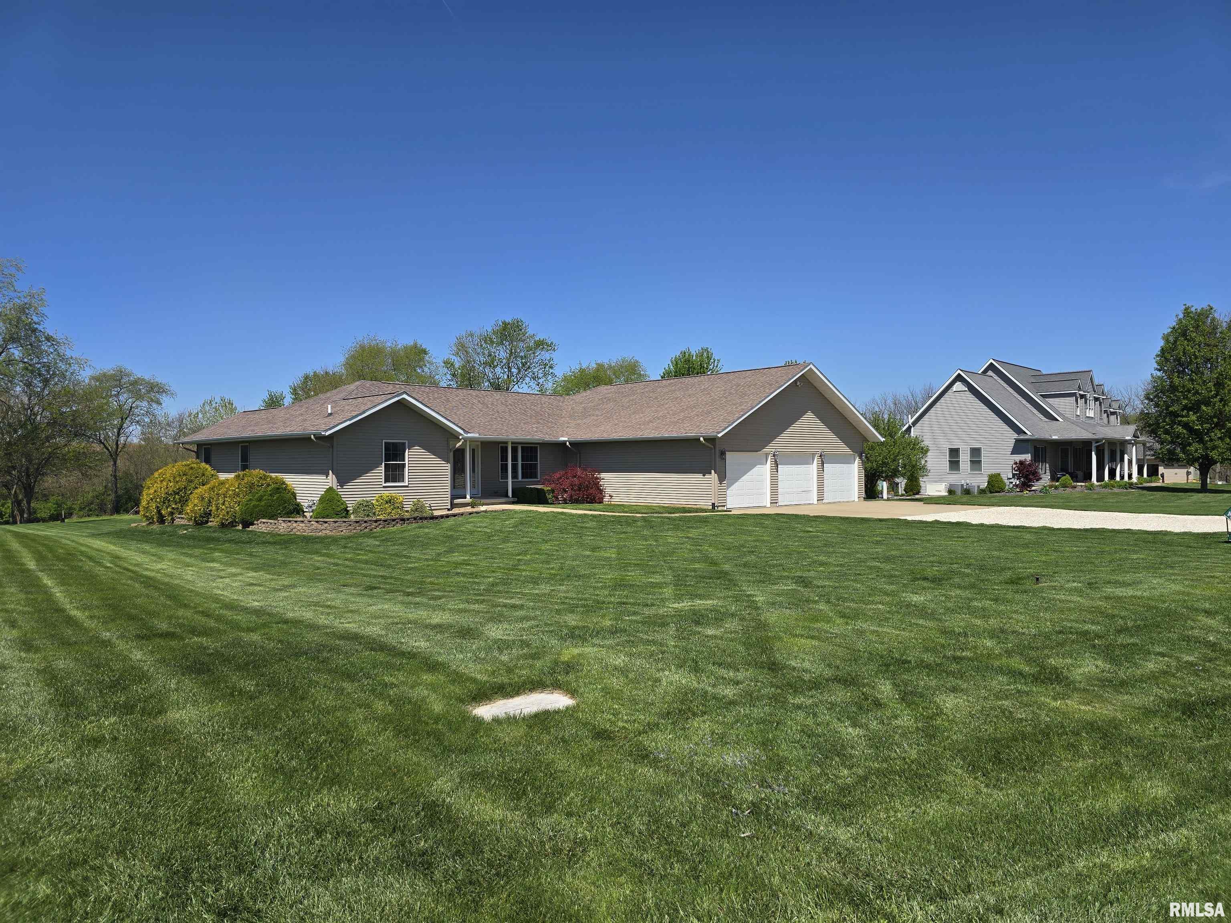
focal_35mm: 23
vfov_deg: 58.9
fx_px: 818
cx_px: 616
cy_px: 462
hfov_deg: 73.9
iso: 12
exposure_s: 1/1047
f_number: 1.7
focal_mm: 6.3
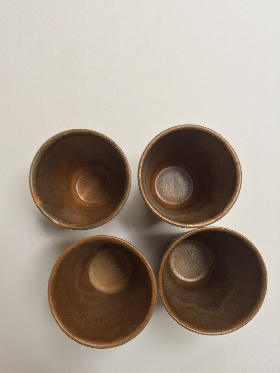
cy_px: 186
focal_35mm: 29
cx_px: 140
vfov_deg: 61.7
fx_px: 313
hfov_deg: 48.2
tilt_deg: -85.4
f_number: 2.2
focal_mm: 4.15
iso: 100
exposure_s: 1/33
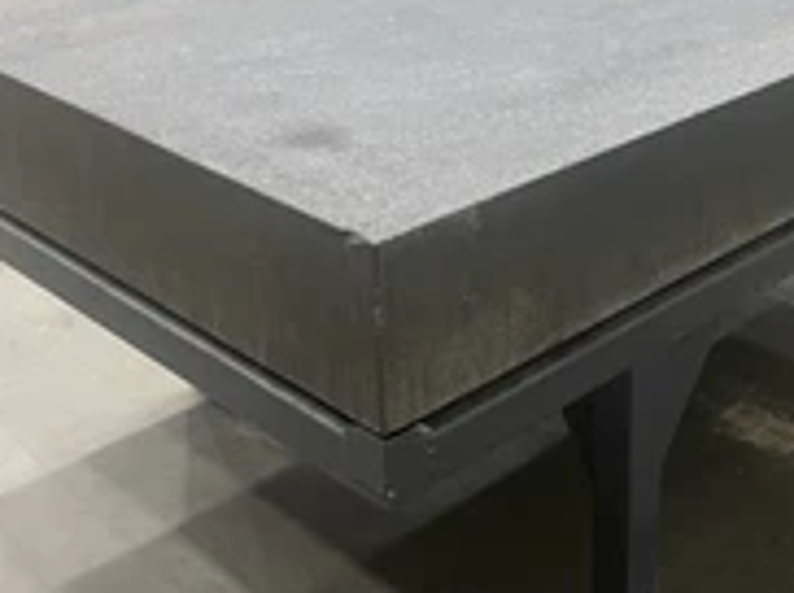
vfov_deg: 26.1
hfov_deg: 34.5
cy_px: 140
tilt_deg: -21.8
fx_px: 1260
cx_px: 563
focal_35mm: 55
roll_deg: -0.8
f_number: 1.6
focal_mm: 5.1
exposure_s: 1/60
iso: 500
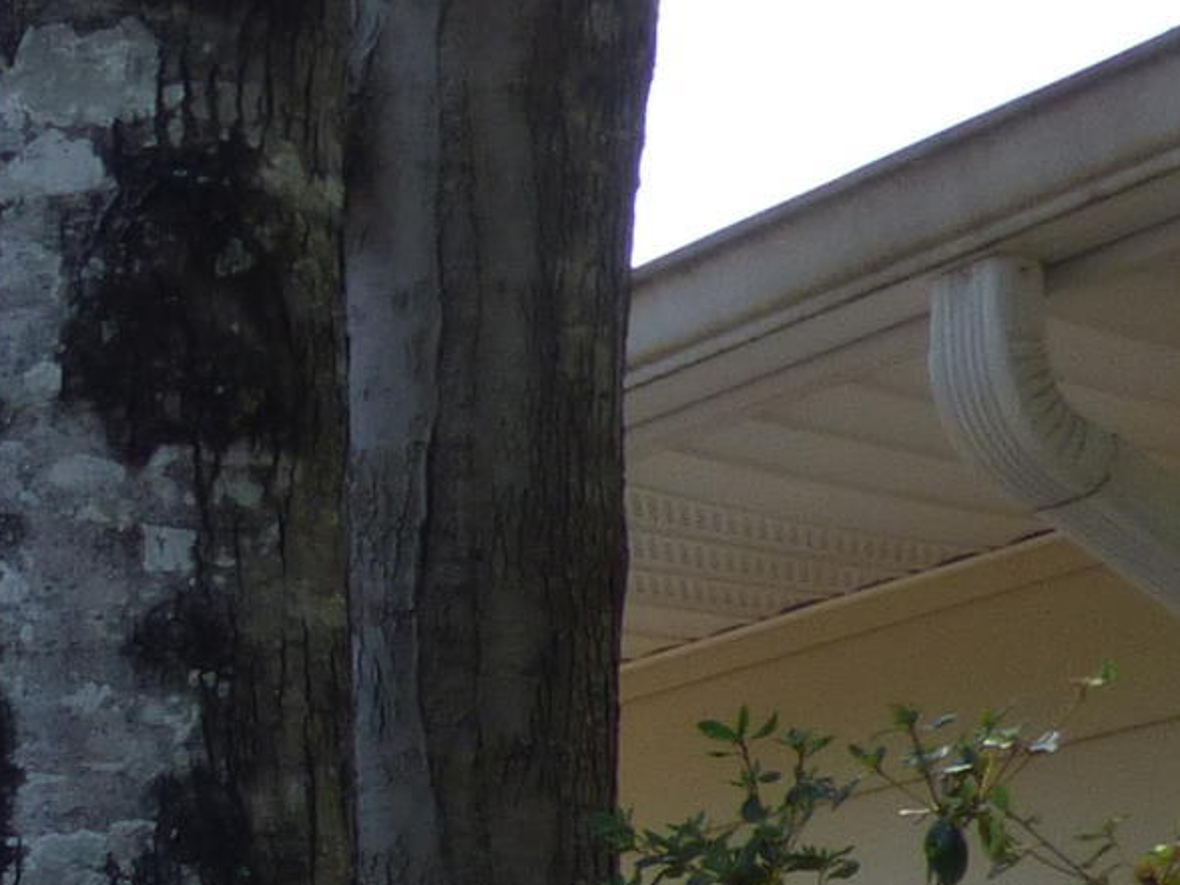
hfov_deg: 17.1
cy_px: 1423
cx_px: -672
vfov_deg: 13.5
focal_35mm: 102
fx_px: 3477
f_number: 2.8
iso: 100
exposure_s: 1/400
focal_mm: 3.58
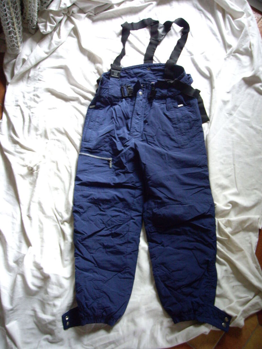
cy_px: 174
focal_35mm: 38
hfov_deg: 37.7
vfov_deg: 49.0
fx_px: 383
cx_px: 131
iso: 200
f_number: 2.7
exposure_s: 1/25
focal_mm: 6.2
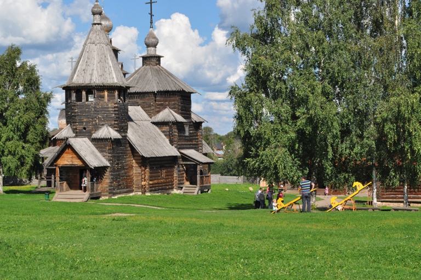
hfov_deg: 24.6
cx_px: 210
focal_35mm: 82
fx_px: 964
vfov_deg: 16.5
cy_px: 140
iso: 200
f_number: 14
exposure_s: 1/200
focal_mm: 55
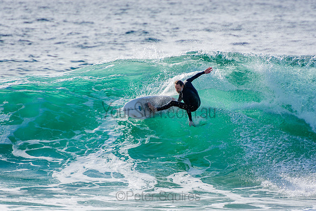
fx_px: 5268
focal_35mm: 600
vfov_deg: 2.3
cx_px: 158
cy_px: 106
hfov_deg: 3.4
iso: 320
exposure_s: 1/2000
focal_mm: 400
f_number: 5.6
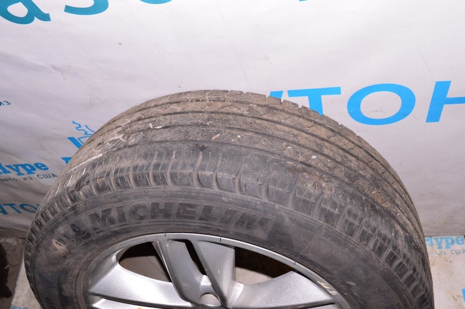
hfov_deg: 55.1
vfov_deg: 38.3
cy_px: 154
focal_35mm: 34
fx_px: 445
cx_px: 232
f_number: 8
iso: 1600
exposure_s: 1/200
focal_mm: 23
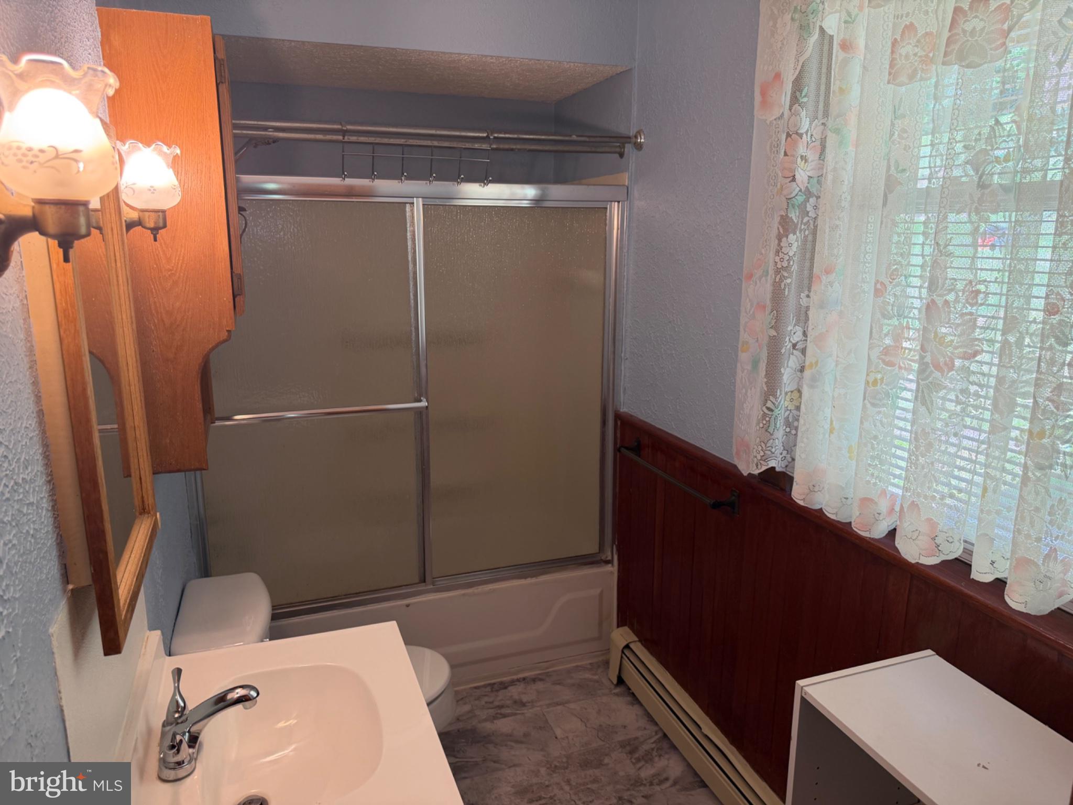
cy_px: 402
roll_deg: -0.8
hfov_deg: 71.6
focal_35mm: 24
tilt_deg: -11.8
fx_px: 744
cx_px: 536
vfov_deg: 56.8
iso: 125
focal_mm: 6.76
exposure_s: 1/60
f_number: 1.78
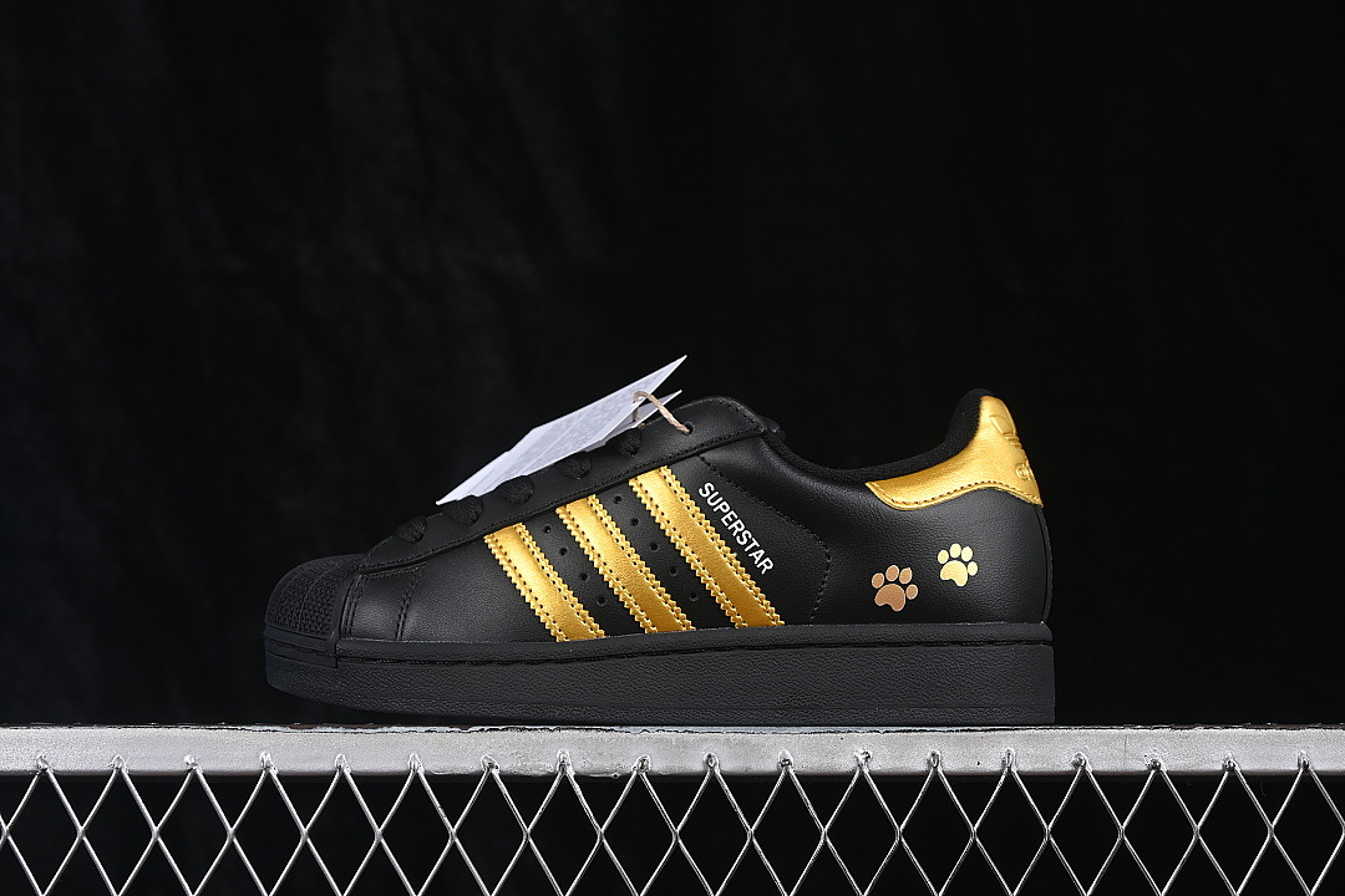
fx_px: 2802
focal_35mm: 75
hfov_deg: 27.0
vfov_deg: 18.2
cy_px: 448
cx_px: 672
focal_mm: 50
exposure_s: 1/60
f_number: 6.3
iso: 160
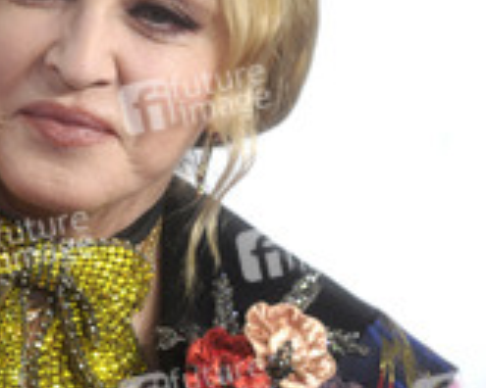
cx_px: -62
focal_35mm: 512
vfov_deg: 3.0
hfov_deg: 3.8
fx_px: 7364
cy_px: 173
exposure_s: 1/400
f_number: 3.5
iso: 1250
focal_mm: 200
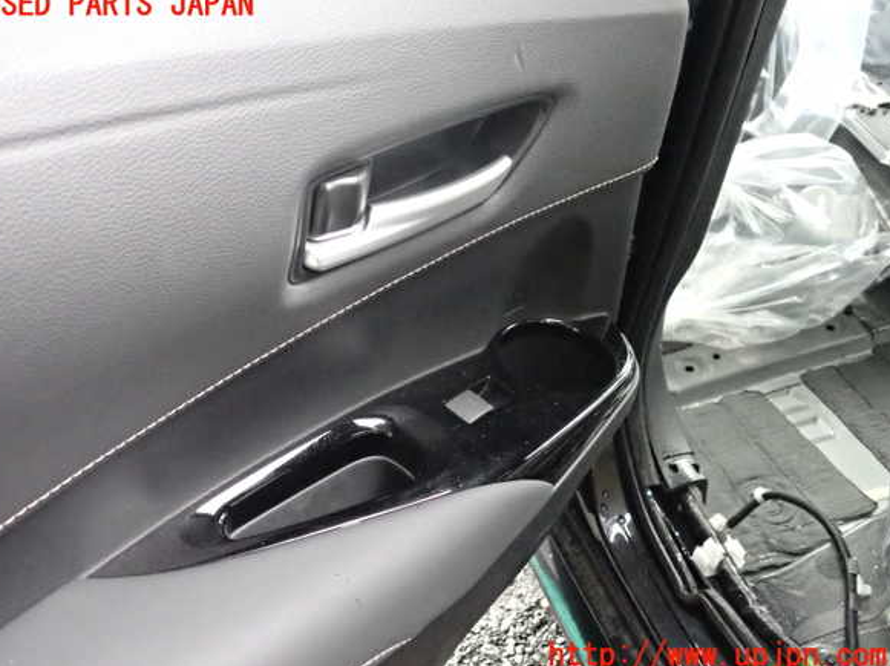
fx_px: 797
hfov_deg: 58.4
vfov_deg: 45.4
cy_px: 331
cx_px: 435
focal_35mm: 31
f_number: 2.3
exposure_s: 1/125
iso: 3200
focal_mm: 5.4
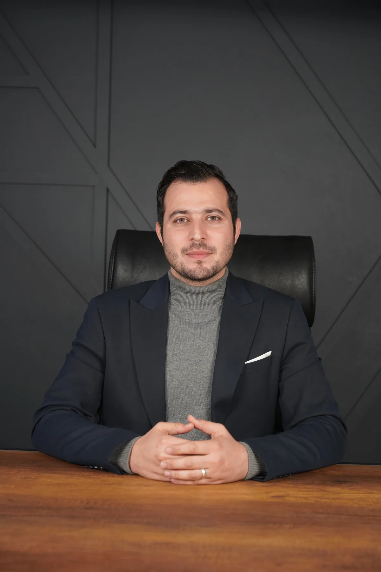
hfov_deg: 25.5
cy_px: 286
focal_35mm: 53
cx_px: 190
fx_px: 843
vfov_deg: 37.5
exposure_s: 1/160
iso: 1600
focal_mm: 53.1
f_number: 4
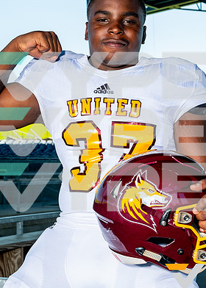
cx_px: 80
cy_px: 132
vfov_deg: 26.8
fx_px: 606
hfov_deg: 19.3
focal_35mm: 74
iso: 125
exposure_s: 1/125
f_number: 8
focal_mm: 44
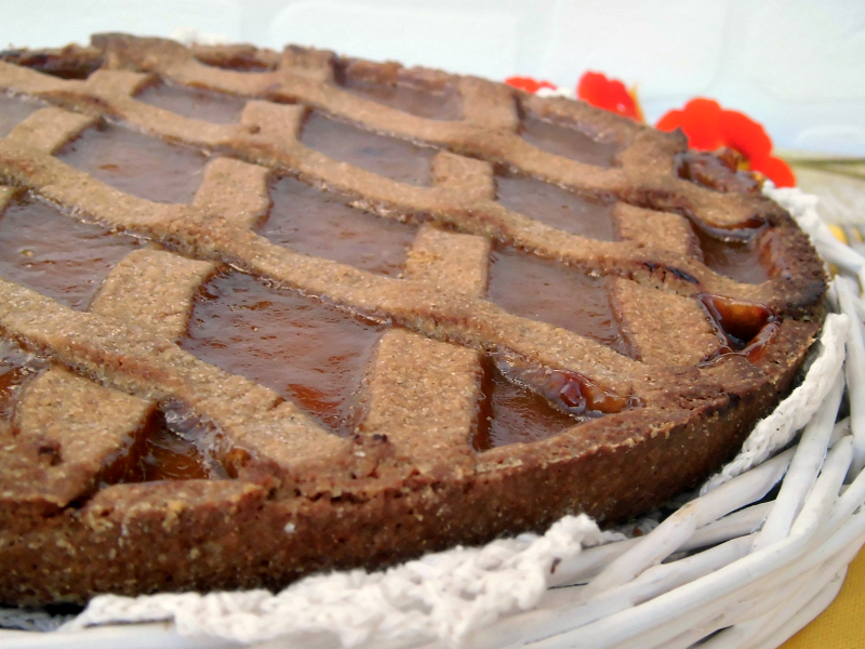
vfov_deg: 30.9
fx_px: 1174
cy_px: 324
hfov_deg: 40.4
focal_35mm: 47
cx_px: 432
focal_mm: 8.3
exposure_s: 1/60
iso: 200
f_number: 3.4
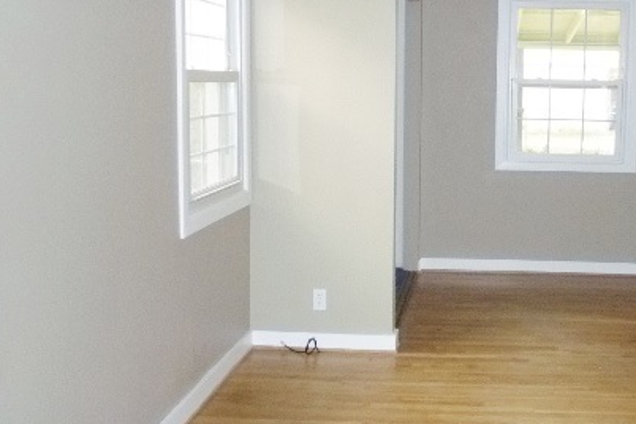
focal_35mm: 48
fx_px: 848
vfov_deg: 28.1
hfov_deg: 40.0
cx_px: 478
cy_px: 196
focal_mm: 5.2
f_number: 3.3
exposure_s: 1/30
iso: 500
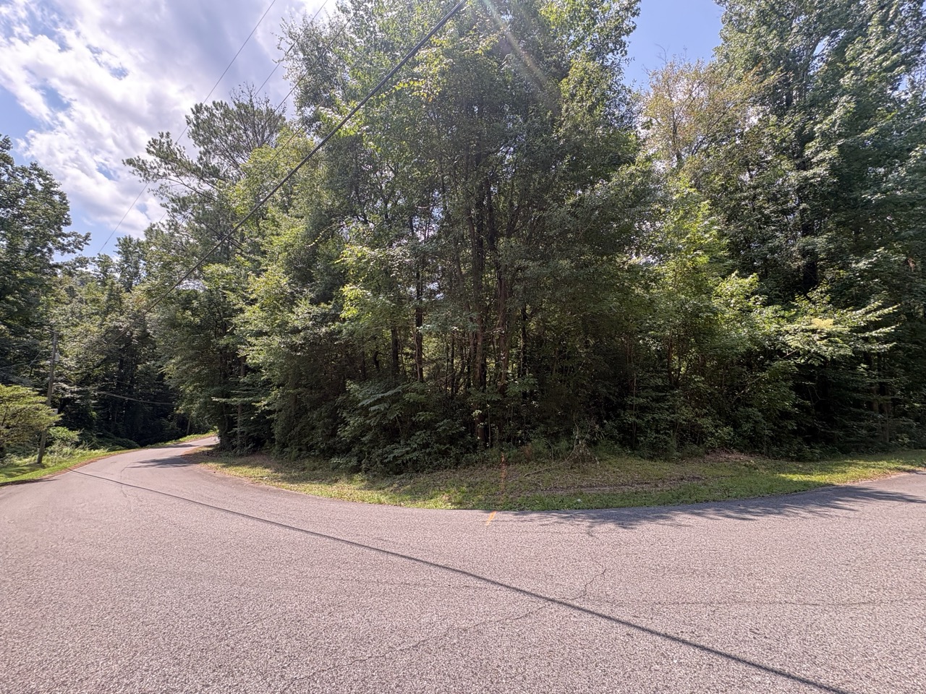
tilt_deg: +7.3
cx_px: 463
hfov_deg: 102.1
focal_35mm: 14
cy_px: 347
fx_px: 375
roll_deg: -1.1
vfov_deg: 85.7
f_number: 2.2
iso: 50
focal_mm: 2.22
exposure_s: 1/226
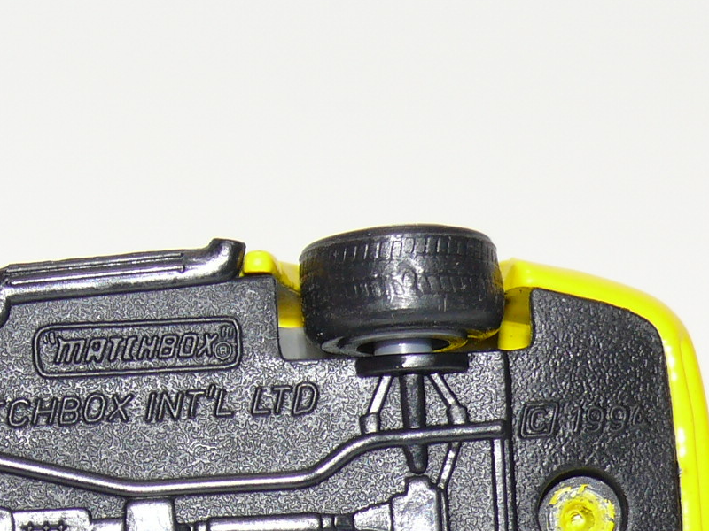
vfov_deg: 7.3
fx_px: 4178
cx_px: 93
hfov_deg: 9.7
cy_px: 518
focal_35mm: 204
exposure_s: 1/30
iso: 100
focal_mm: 13.3
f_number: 4
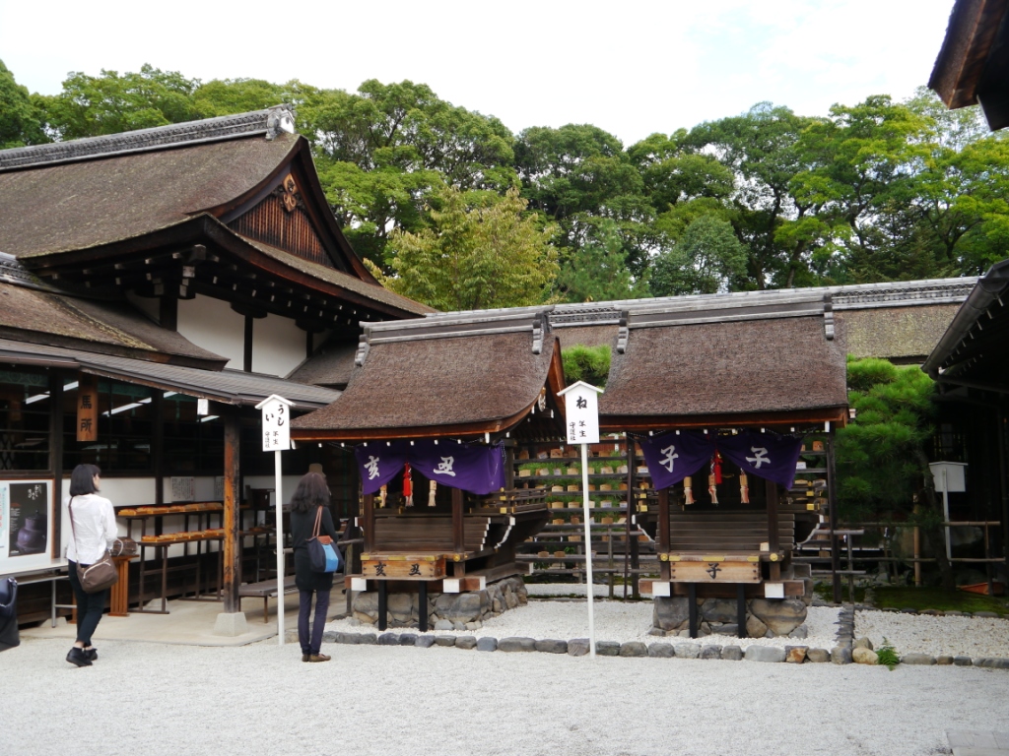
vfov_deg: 39.7
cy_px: 378
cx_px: 504
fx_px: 1049
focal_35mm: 36
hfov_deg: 51.4
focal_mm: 18
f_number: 5
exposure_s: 1/160
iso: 160
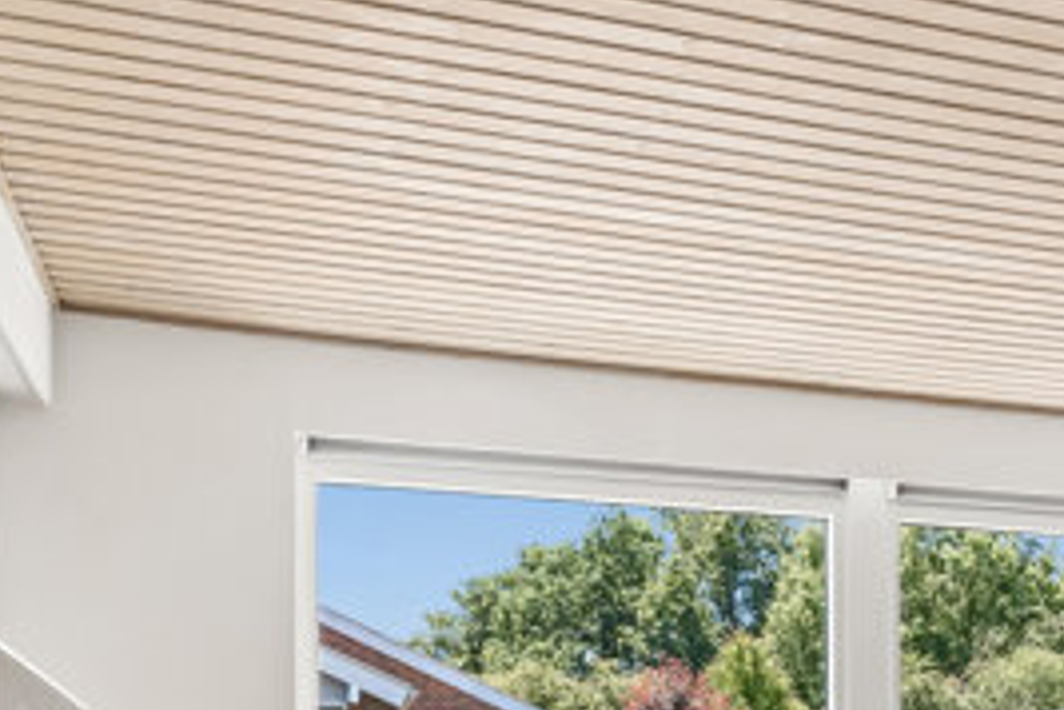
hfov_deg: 30.0
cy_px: 856
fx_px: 1862
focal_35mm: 63
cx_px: 1032
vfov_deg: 20.2
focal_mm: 14
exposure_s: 1/25
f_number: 8
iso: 200
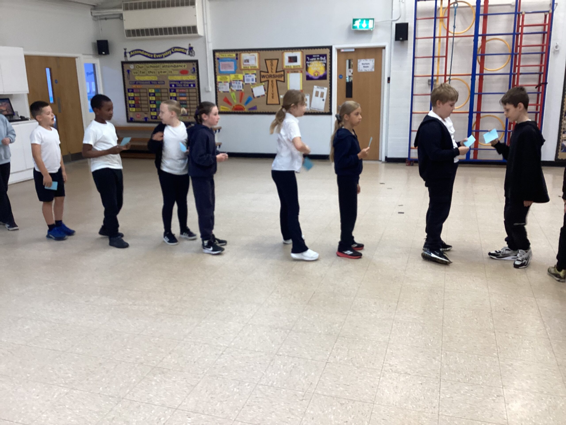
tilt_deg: -15.1
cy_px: 212
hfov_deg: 58.4
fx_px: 507
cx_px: 283
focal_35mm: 31
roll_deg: +1.0
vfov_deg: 45.4
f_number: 2.4
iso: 125
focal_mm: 3.3
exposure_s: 1/50
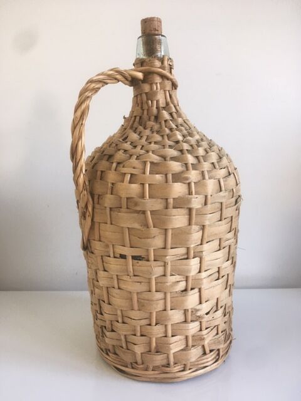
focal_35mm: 29
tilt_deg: -12.4
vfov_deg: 61.7
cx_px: 150
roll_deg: +0.9
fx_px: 336
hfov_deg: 48.2
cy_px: 200
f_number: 2.2
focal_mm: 4.15
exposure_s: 1/33
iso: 50
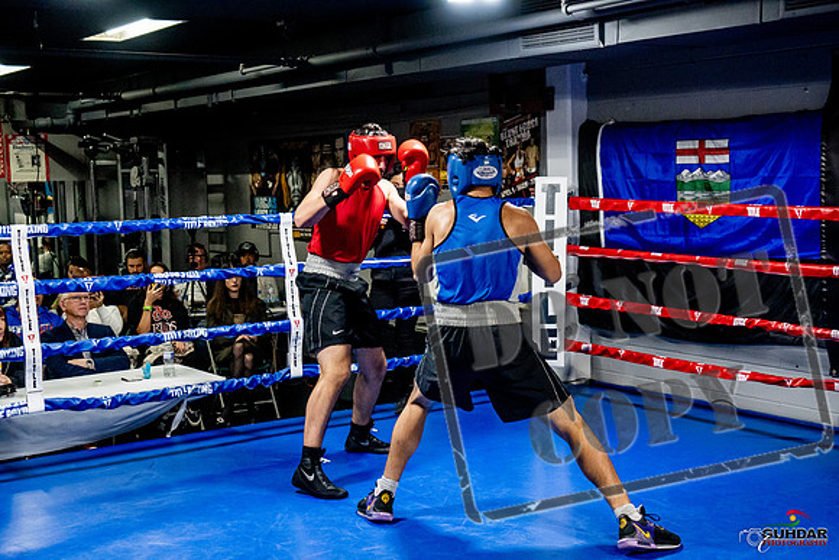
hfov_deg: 38.2
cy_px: 280
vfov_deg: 26.0
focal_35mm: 52
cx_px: 420
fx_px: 1212
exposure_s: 1/800
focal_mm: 35
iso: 5000
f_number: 2.8
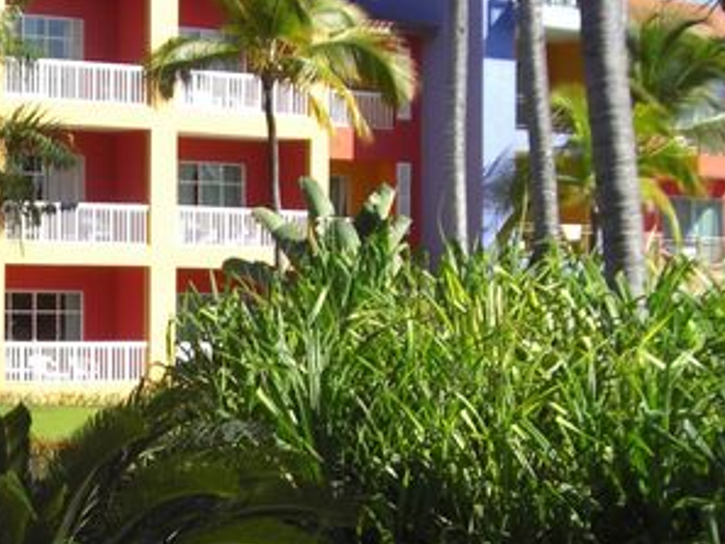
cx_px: 122
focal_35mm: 131
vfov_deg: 11.2
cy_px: 566
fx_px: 2745
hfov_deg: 14.9
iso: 64
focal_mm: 6.2
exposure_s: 1/640
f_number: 2.7
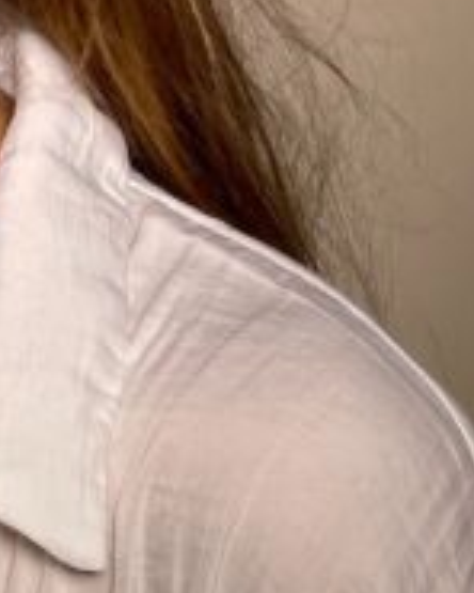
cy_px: 26
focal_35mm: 132
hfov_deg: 11.1
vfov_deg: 14.4
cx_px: -317
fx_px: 2315
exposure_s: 1/124
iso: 32
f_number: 1.6
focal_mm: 5.1
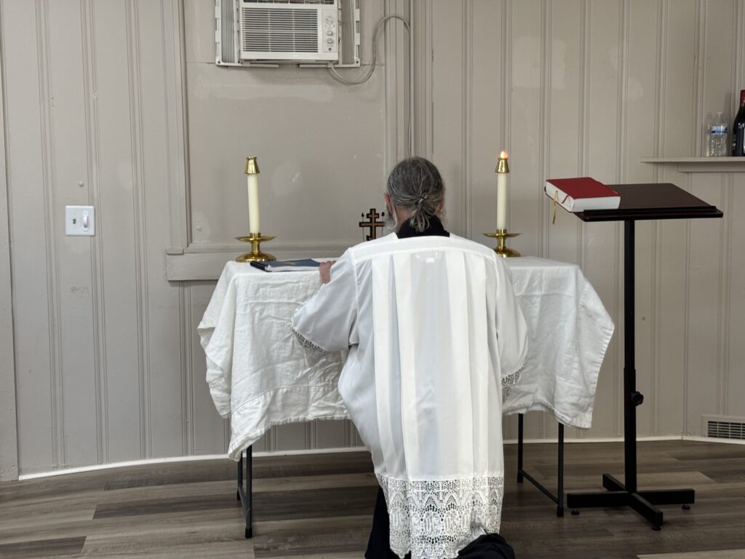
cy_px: 280
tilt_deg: -5.4
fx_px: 1033
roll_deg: +0.5
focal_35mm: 48
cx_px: 372
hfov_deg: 39.7
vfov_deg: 30.3
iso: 100
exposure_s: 1/60
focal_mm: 6.76
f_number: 1.78
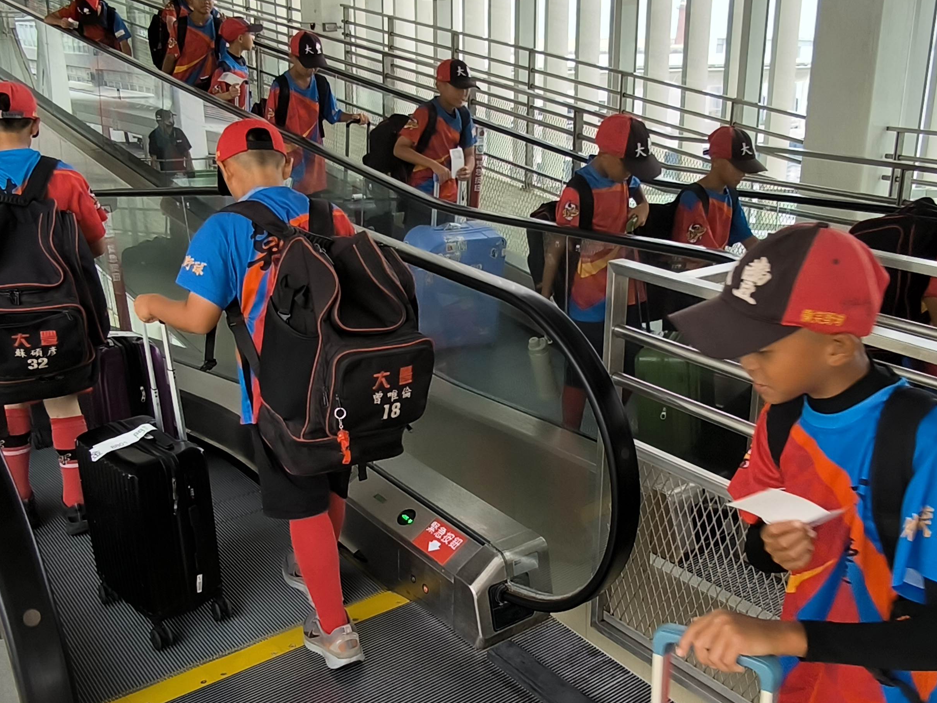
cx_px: 505
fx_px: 1029
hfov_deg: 48.9
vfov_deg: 37.7
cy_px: 353
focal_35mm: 38
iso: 80
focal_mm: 1.91
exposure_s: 1/120
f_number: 2.2
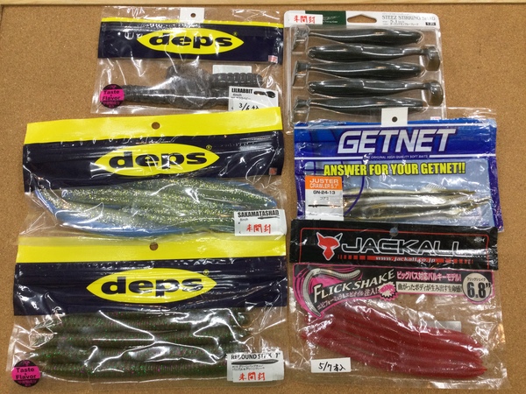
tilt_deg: -78.9
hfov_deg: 58.4
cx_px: 263
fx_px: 471
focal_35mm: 31
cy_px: 197
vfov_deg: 45.4
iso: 25
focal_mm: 3.3
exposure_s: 1/30
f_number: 2.4
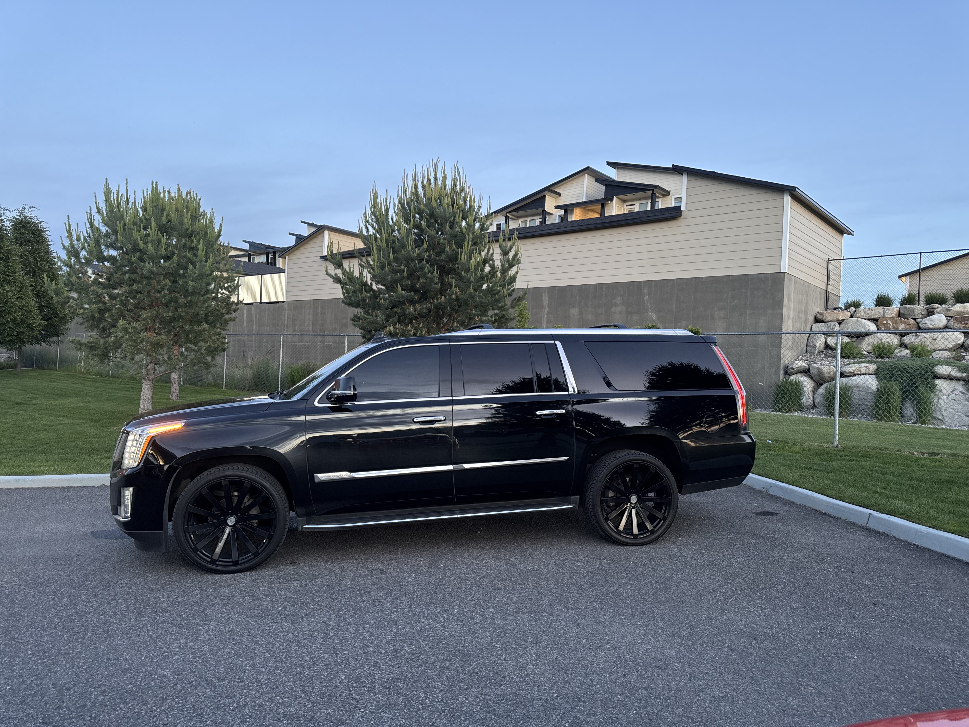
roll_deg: -2.8
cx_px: 484
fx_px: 672
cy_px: 364
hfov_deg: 71.6
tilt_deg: -0.4
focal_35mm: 24
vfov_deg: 56.8
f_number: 1.78
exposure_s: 1/60
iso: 250
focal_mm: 6.76
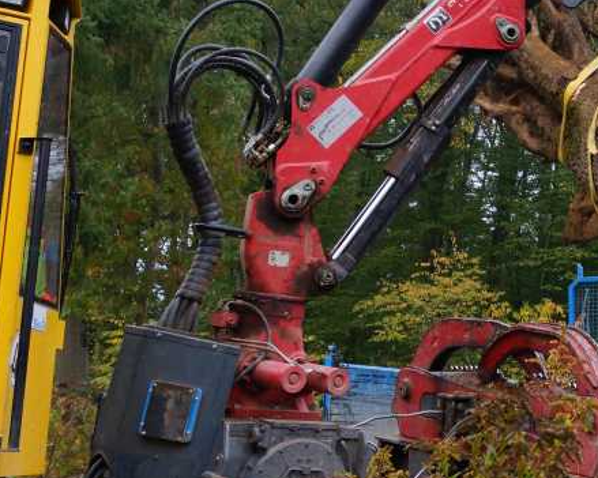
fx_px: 1362
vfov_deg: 19.9
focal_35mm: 77
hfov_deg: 22.5
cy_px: 170
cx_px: 746
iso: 500
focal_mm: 20
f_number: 4
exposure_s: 1/60
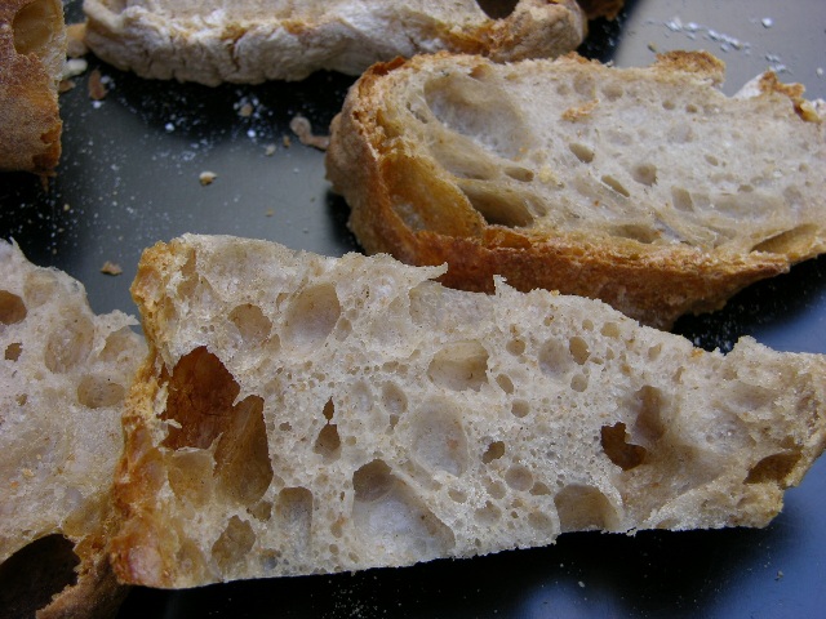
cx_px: 413
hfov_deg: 26.3
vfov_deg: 19.9
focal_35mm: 74
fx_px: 1766
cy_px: 310
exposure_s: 1/47.5
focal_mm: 18.8
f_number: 3.8
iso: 50
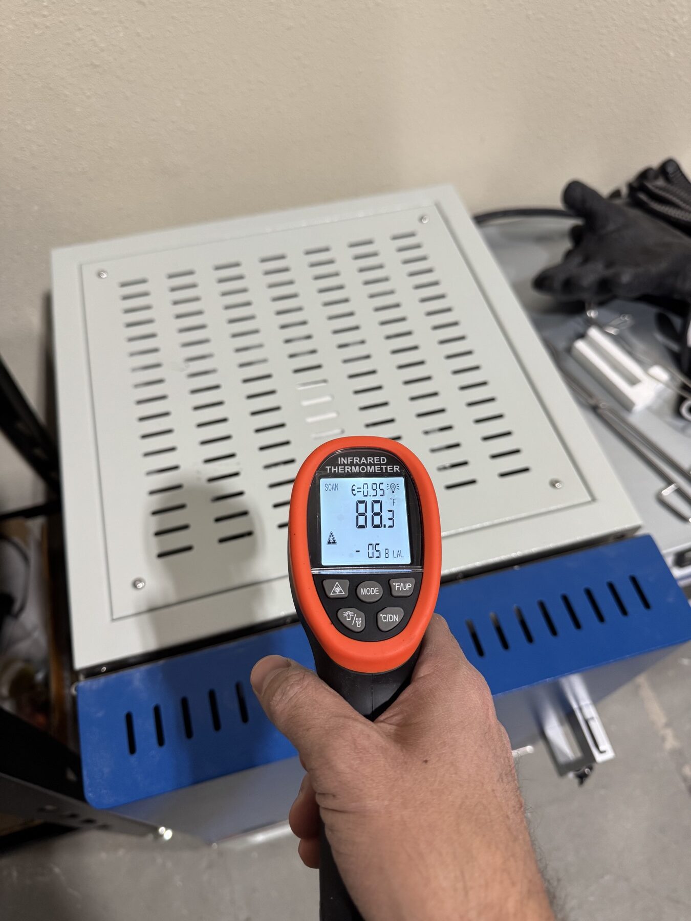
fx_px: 639
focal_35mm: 24
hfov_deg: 56.8
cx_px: 346
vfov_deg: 71.6
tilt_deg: -57.0
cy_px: 460
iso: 200
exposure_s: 1/99
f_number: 1.78
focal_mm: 6.76
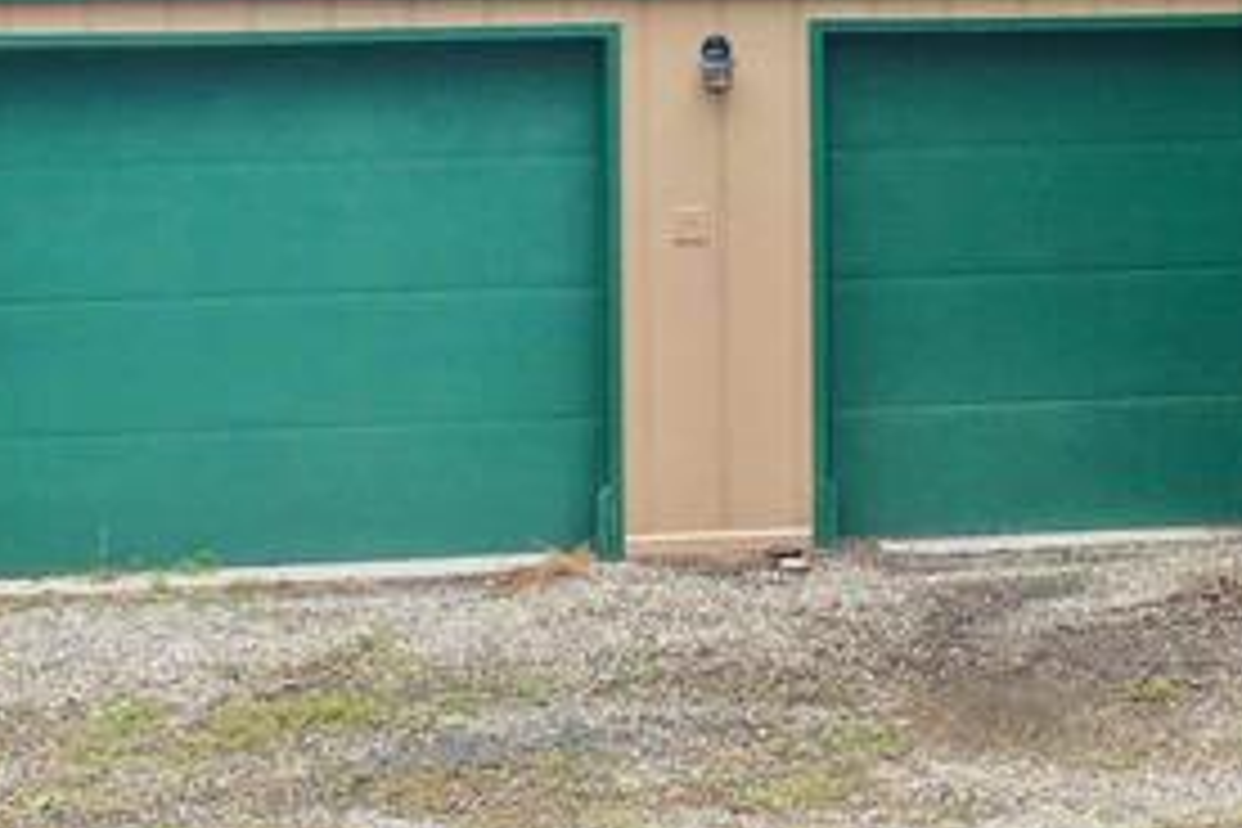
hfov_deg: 19.0
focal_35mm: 104
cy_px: -90
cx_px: 1310
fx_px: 3588
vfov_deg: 12.9
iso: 100
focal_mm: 10.26
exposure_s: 1/50
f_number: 3.2
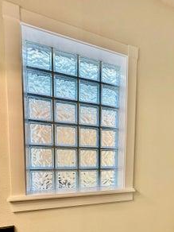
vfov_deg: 69.5
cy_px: 172
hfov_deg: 57.4
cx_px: 118
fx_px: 154
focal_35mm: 23
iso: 64
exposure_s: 1/120
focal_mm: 2.22
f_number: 2.2
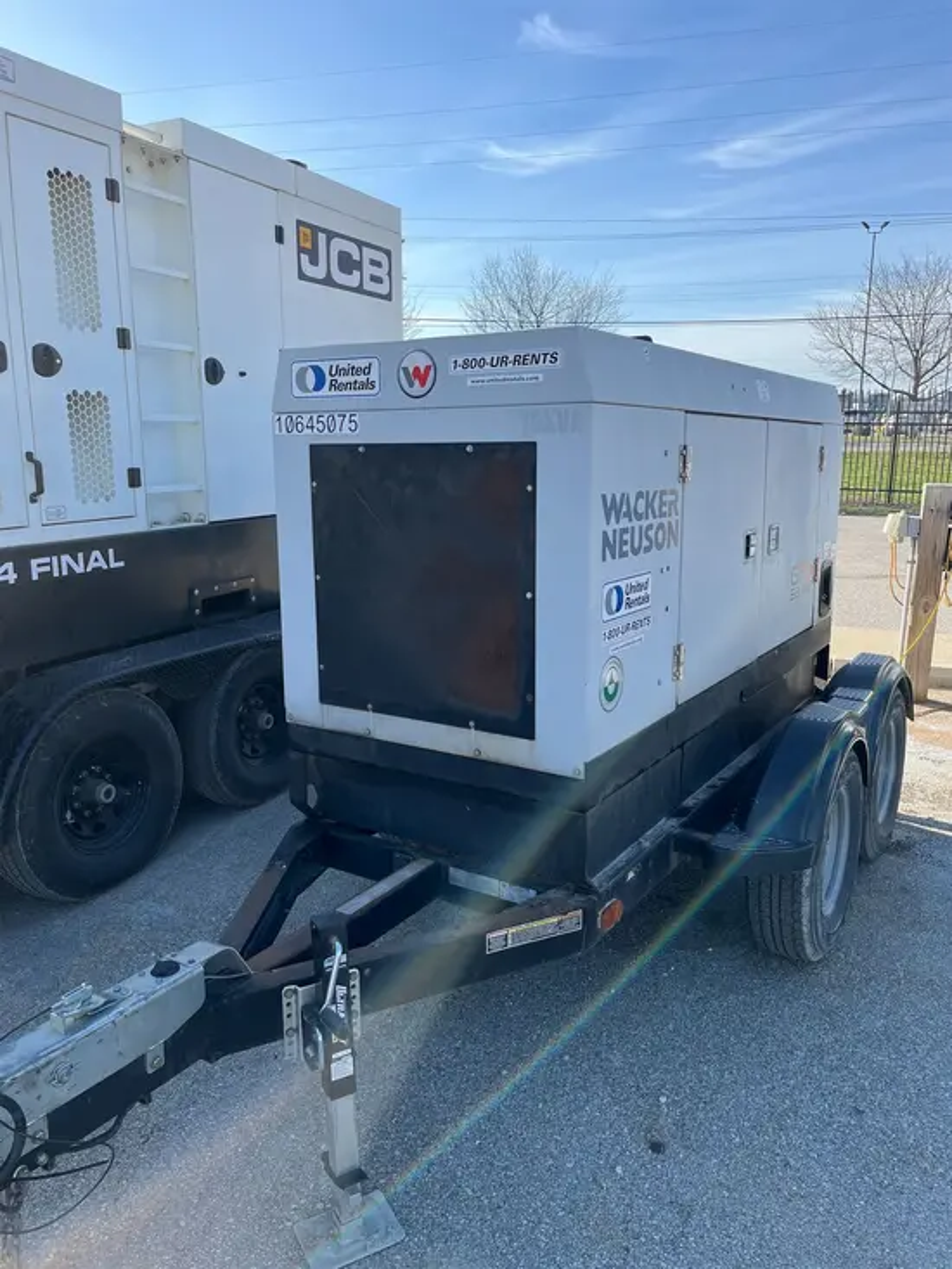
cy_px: 634
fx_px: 953
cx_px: 476
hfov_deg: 53.1
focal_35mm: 26
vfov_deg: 67.3
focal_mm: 5.1
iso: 50
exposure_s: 1/1695
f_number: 1.6
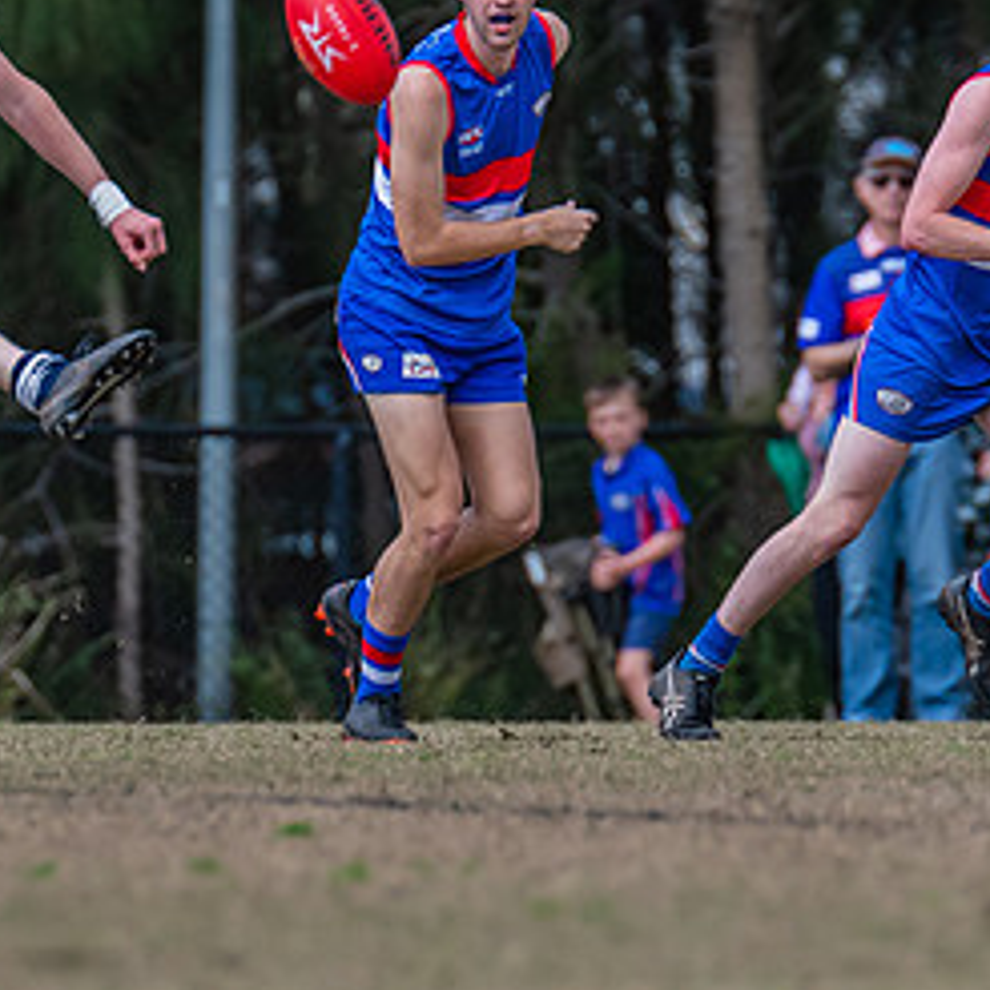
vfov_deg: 1.4
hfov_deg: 1.4
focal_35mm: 1274
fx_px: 41222
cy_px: 337
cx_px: -18
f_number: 5
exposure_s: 1/1600
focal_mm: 420
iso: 800
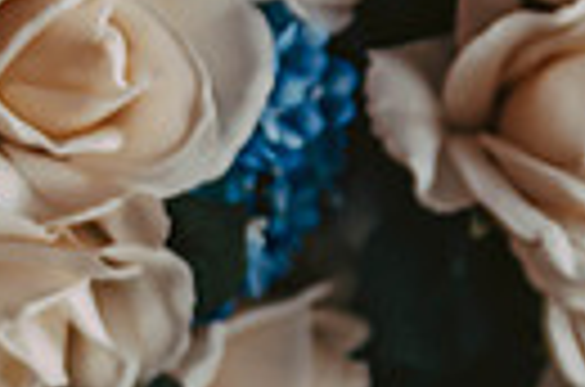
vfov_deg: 6.6
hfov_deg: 10.0
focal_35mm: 206
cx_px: 54
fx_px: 3339
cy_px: 340
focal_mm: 46
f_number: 2.8
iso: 320
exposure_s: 1/125
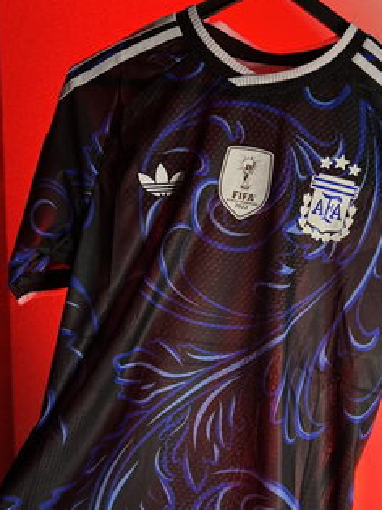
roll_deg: +0.4
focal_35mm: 44
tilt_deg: -4.6
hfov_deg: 32.6
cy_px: 291
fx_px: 648
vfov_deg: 42.9
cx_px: 256
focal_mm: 5.7
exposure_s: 1/30
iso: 500
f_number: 1.5
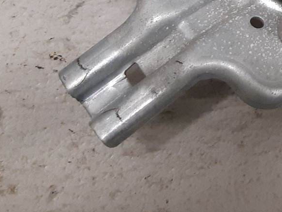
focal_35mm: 91
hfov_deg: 19.6
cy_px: -64
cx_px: 383
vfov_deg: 15.5
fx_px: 741
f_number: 1.7
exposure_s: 1/50
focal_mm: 3.93
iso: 160
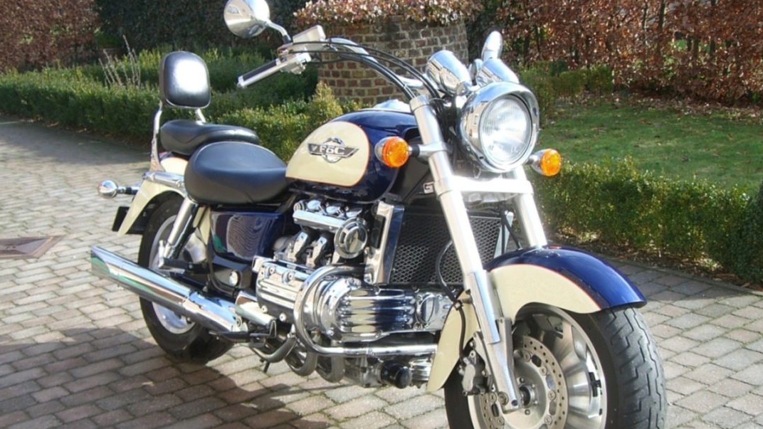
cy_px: 254
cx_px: 380
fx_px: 1052
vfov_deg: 23.0
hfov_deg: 39.9
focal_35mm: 52
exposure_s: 1/250
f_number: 3
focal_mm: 7.6
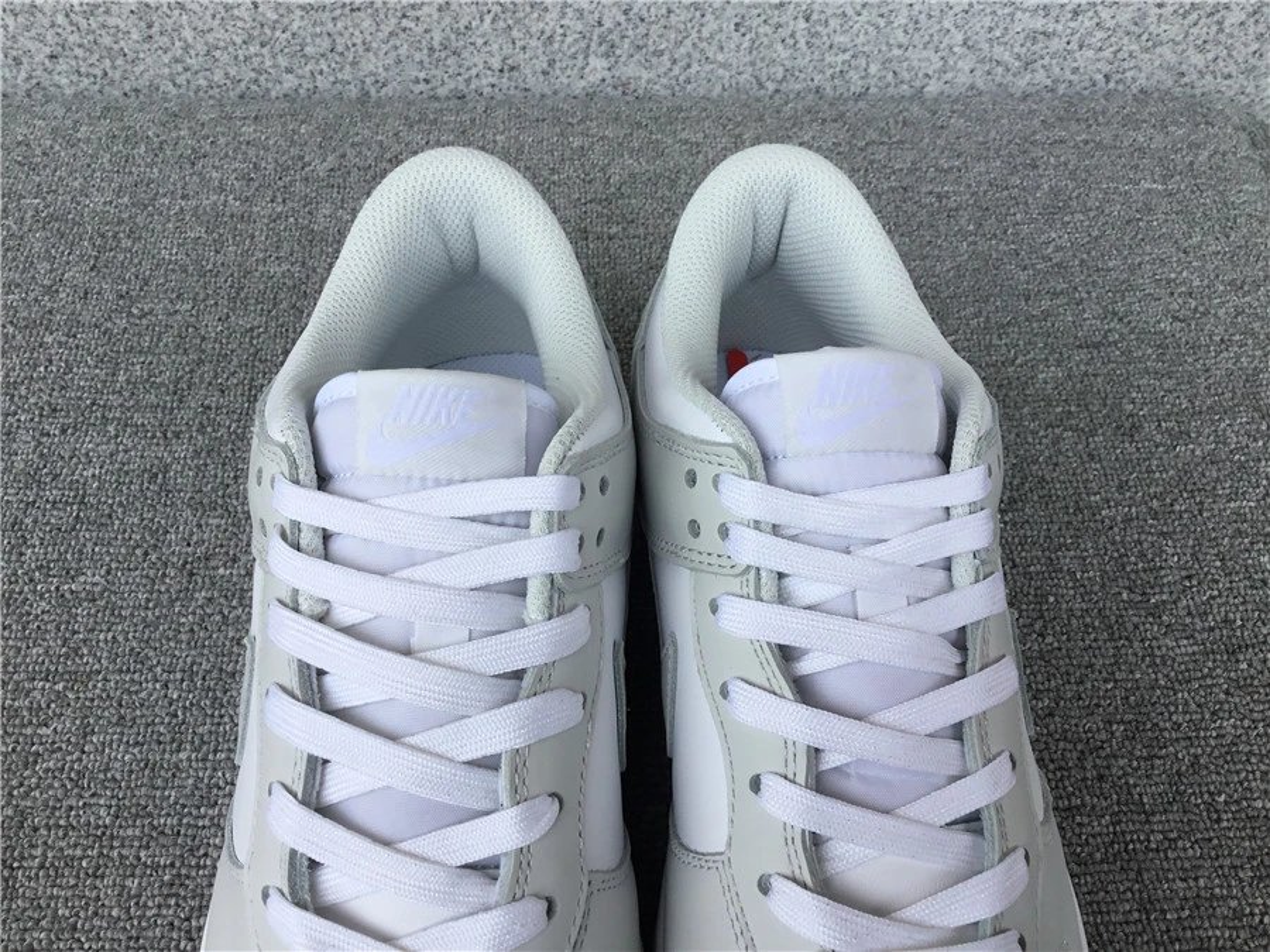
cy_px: 476
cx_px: 635
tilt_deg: -53.9
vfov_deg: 45.4
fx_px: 1137
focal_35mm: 31
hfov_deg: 58.4
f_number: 2.4
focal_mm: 3.3
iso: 25
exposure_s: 1/312
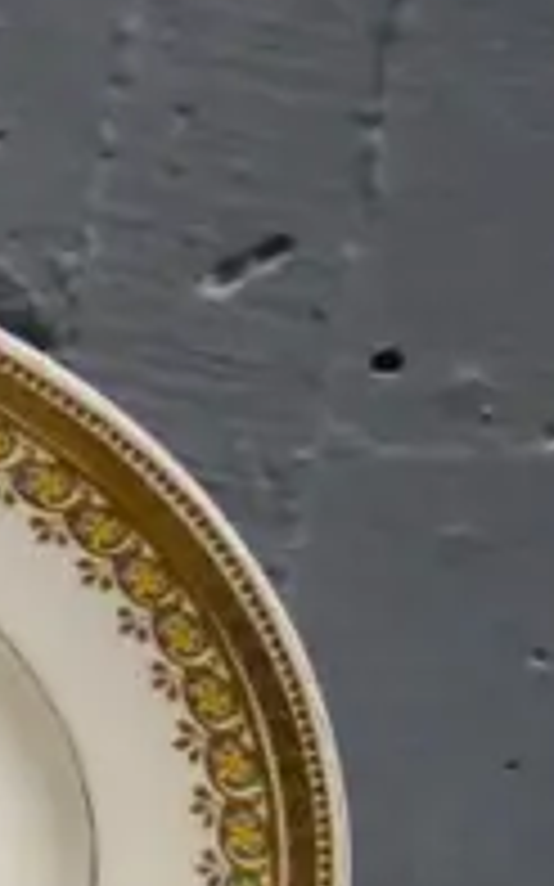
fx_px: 4521
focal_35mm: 187
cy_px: 1223
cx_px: -1540
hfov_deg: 6.0
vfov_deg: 10.9
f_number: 4.5
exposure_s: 1/500
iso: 3200
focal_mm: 17
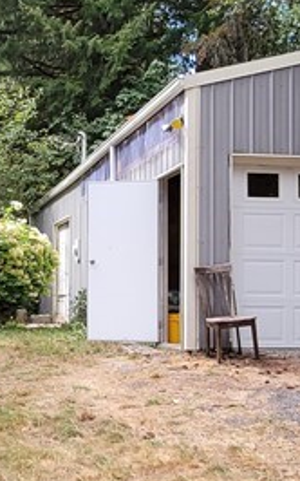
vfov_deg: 38.1
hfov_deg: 23.4
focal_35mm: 53
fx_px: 694
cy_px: 273
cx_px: 5
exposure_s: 1/255
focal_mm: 2.2
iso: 64
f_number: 2.2
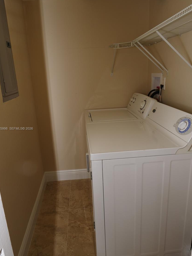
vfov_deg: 67.3
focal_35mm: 26
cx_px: 94
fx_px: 192
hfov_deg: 53.1
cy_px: 129
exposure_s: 1/60
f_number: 8
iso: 200
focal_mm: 12
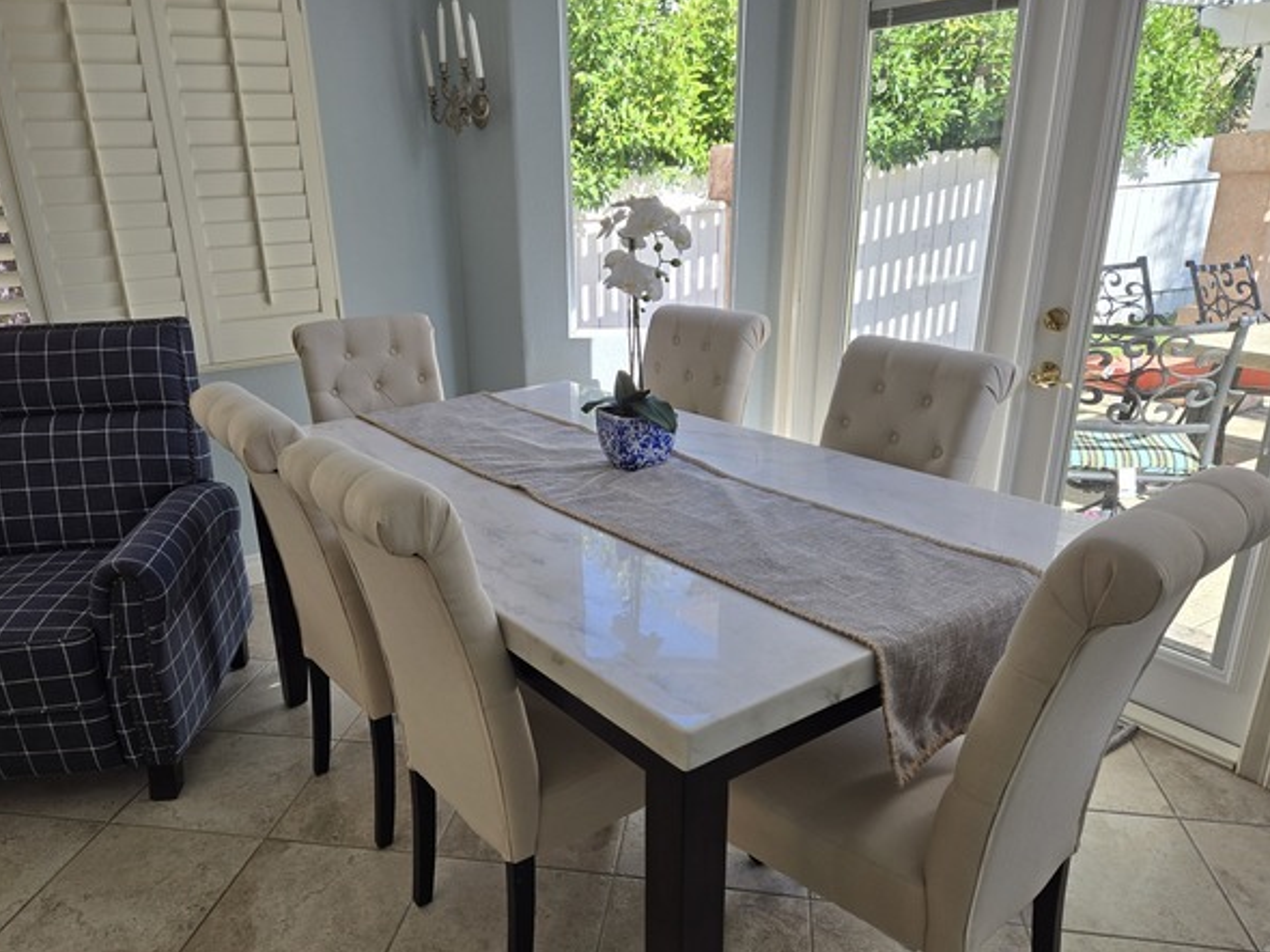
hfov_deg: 67.1
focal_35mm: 26
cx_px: 561
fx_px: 954
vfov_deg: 52.9
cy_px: 528
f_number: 1.8
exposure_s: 1/237
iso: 25
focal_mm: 5.4
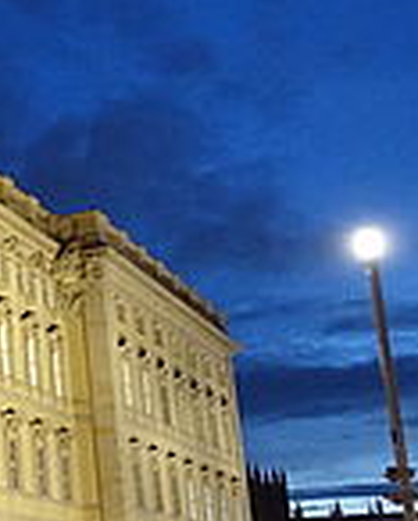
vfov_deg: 24.7
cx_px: -364
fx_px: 1189
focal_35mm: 77
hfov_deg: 16.3
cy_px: 296
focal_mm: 8.8
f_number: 1.8
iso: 3200
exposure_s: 1/50
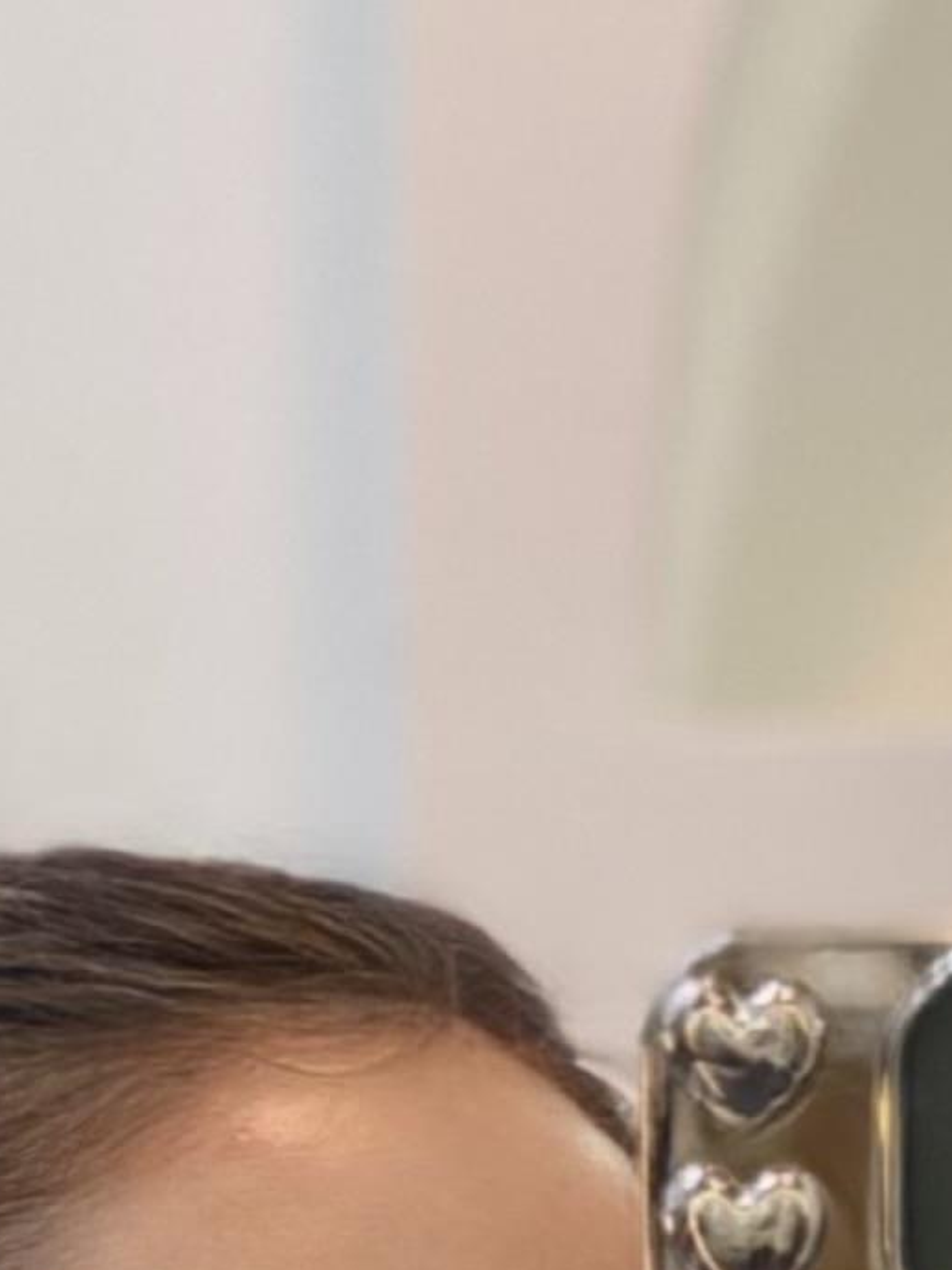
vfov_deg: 6.1
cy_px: 3591
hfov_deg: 4.9
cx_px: 285
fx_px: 11154
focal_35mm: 304
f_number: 2
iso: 80
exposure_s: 1/100
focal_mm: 6
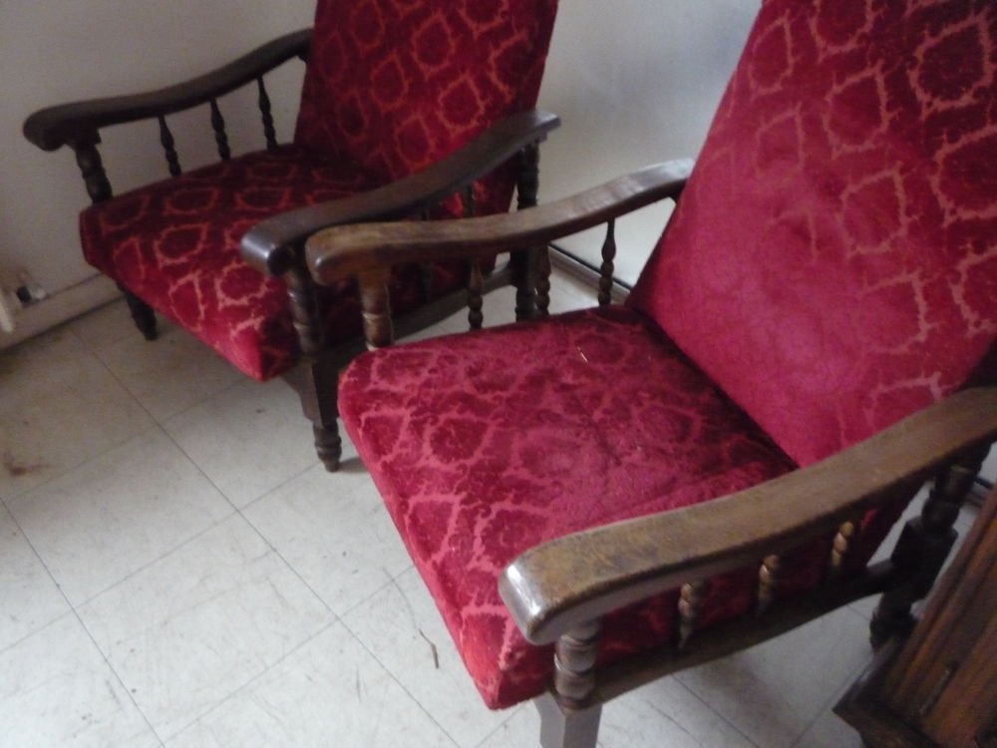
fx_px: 864
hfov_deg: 60.0
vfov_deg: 46.8
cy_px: 374
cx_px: 498
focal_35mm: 30
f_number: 3.3
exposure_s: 1/13
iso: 800
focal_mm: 5.2
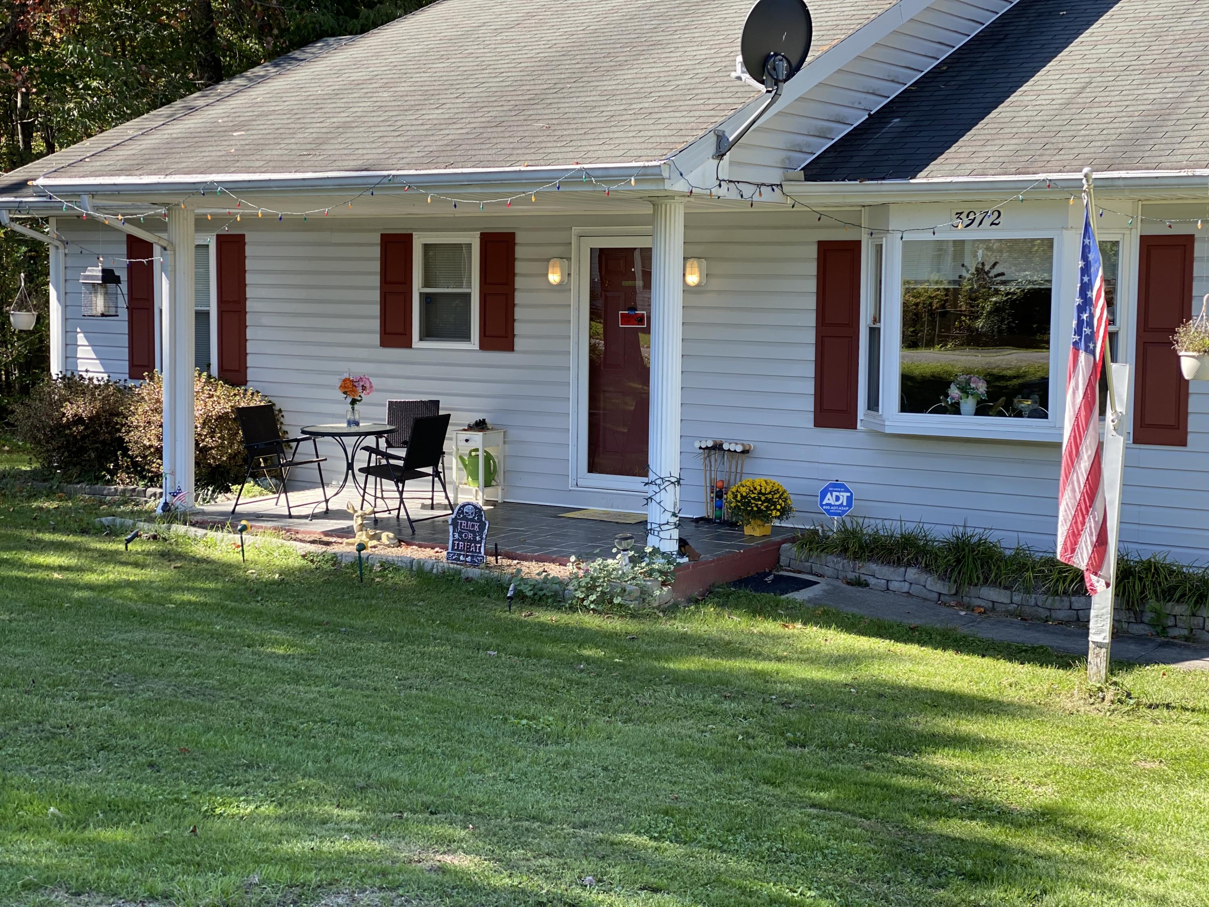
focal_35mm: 52
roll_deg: -0.3
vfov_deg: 28.0
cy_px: 454
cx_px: 604
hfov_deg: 36.8
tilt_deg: -5.7
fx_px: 1816
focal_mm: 6
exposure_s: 1/231
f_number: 2
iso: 20
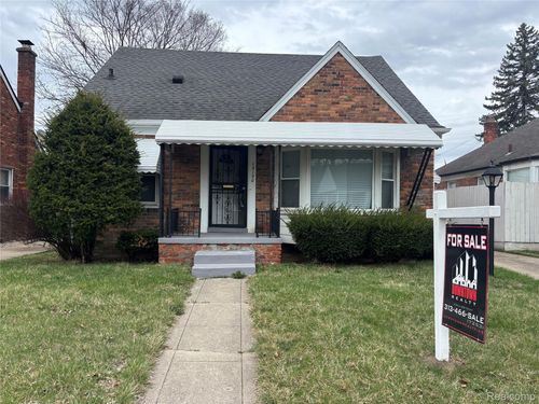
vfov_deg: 53.1
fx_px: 405
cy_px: 202
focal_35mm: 26
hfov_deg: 67.3
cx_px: 270
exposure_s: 1/1642
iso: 50
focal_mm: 5.96
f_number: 1.6
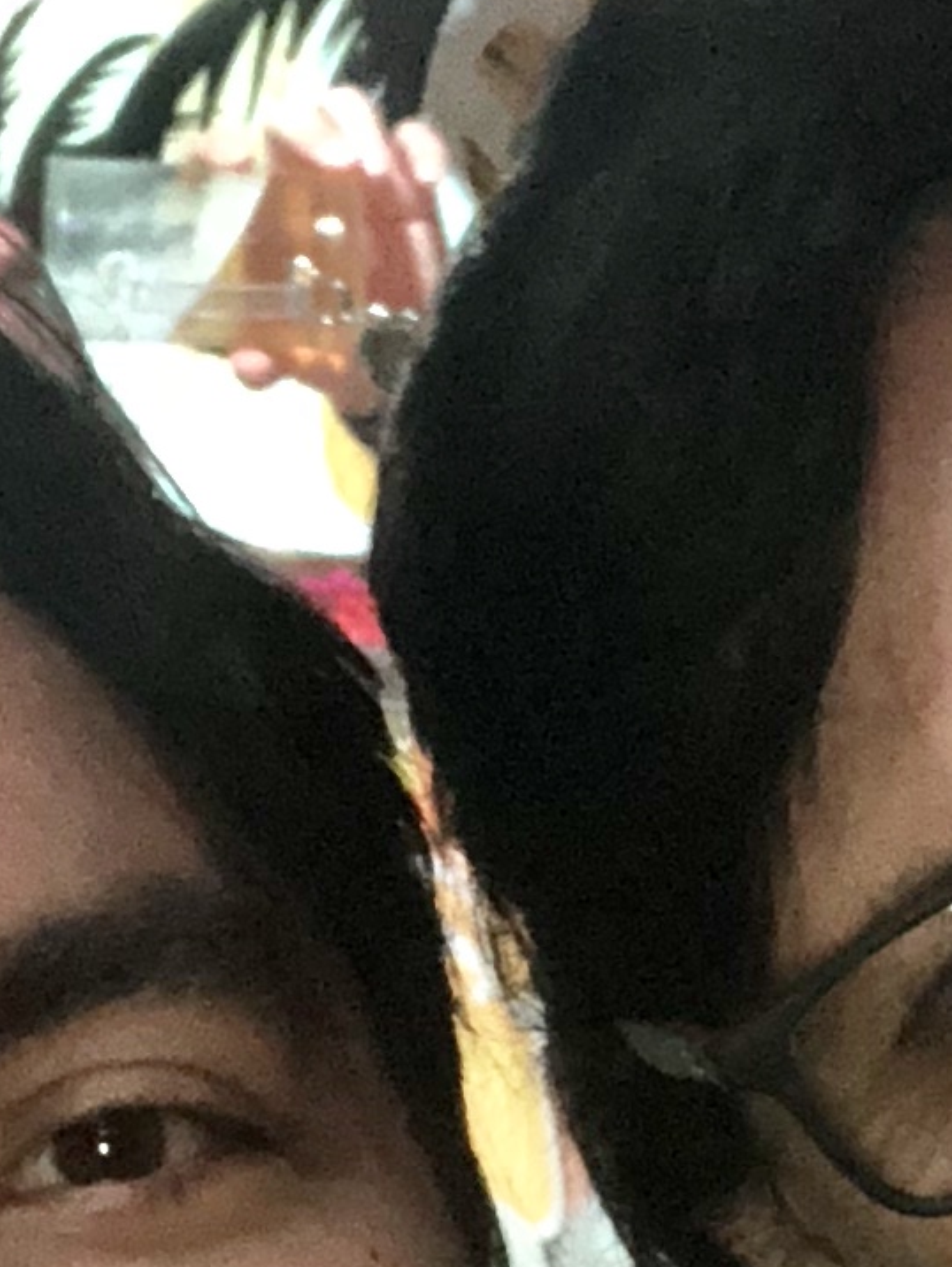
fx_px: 5054
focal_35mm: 138
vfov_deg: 14.1
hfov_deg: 10.7
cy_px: 1180
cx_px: 763
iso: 320
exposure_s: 1/33
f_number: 2.2
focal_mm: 2.87
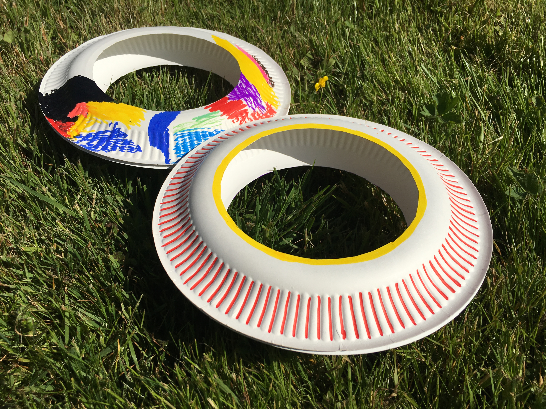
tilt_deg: -46.3
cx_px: 273
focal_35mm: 29
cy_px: 204
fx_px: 457
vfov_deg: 48.2
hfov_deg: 61.7
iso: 25
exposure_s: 1/4525
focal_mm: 4.15
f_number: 2.2
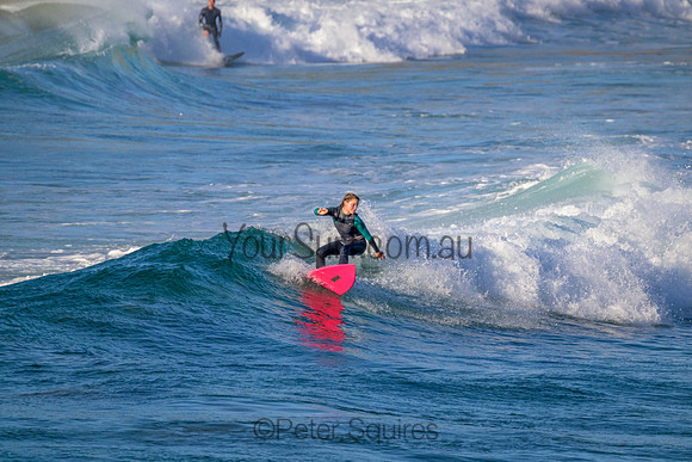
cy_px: 231
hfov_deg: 2.6
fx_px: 15381
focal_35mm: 800
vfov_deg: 1.7
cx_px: 346
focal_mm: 800
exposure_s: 1/2000
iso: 1600
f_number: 11
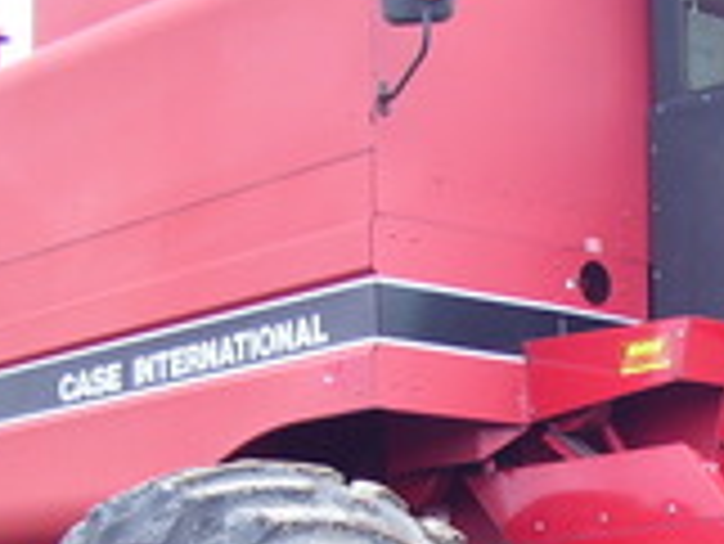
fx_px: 2616
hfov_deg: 15.6
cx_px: 648
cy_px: 593
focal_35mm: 125
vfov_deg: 11.7
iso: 80
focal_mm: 6
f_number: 2.7
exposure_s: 1/180
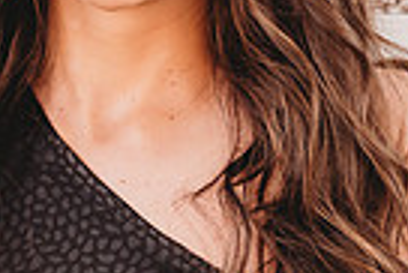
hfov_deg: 5.7
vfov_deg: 3.8
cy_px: 58
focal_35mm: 362
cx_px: 75
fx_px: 4107
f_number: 2.5
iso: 100
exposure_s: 1/250
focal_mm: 85
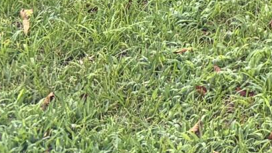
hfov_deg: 8.4
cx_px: 861
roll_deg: +0.8
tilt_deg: -4.8
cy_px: -507
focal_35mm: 208
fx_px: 1500
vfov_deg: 5.1
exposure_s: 1/419
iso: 50
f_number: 1.6
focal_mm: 5.96
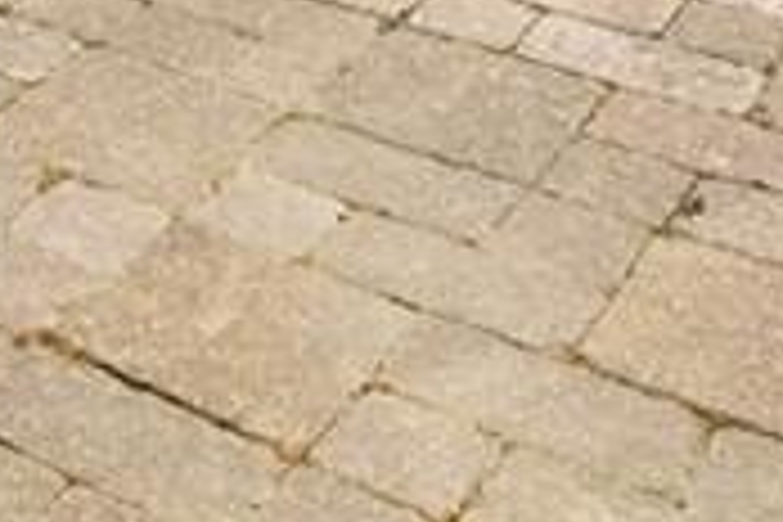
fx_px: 2044
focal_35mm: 94
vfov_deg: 11.2
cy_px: -880
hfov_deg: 20.4
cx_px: -130
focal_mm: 16
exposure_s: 1/500
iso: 200
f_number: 8
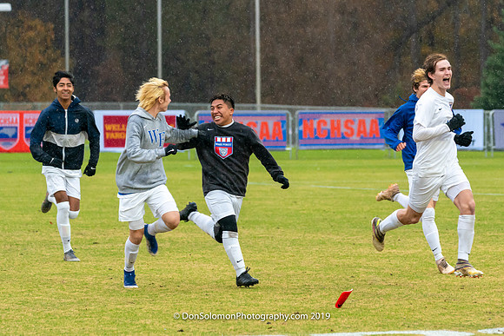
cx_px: 363
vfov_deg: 4.8
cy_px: 168
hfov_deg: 7.1
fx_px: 4039
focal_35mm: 288
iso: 3200
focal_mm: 200
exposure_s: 1/1000
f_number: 5.6
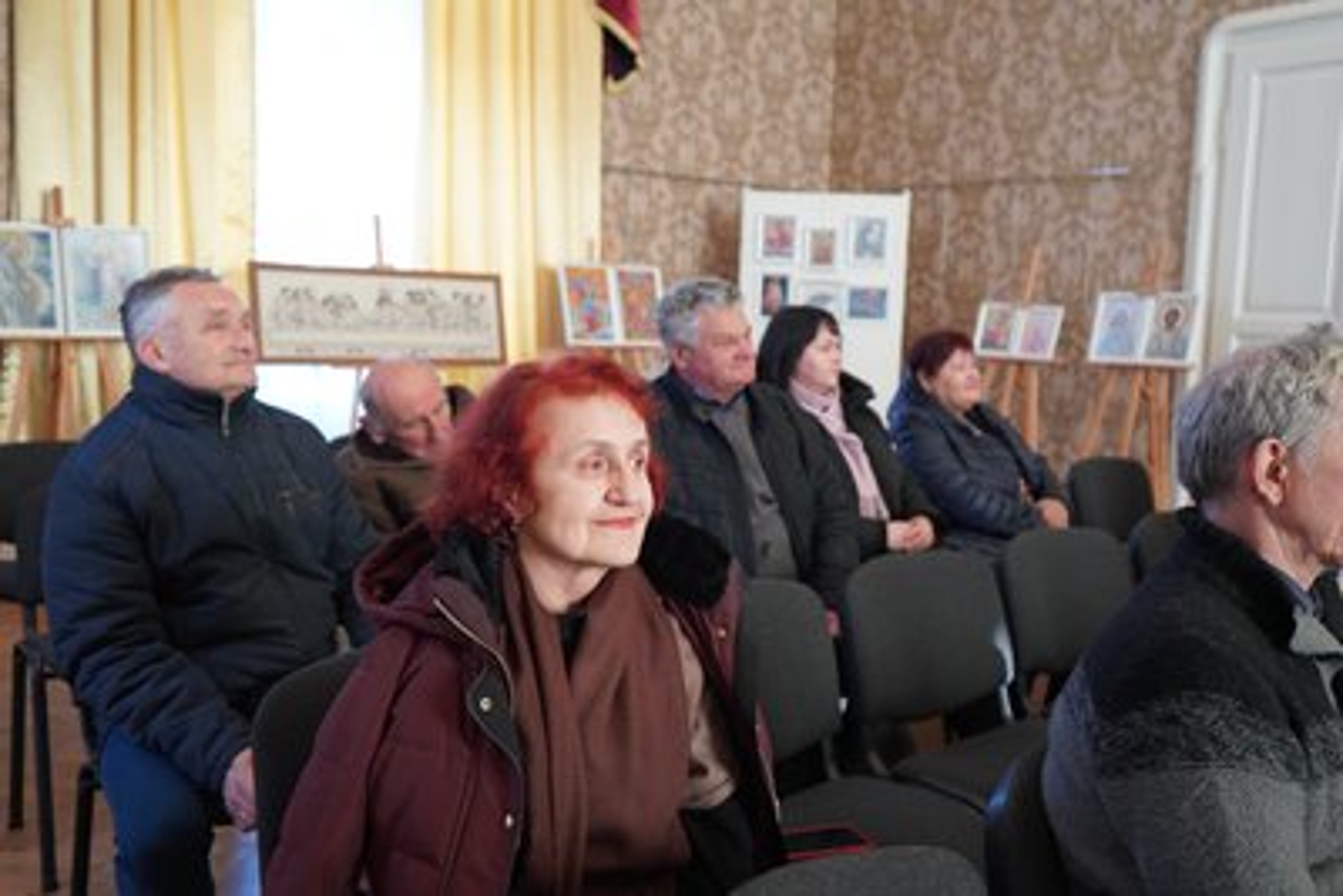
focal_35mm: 31
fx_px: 1157
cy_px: 448
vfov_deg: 42.4
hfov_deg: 60.3
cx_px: 672
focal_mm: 31
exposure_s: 1/160
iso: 2000
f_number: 4
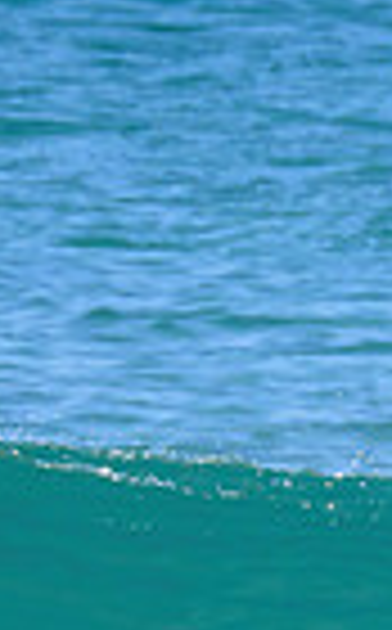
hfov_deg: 0.4
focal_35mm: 3563
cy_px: 610
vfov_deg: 0.6
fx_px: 61155
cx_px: 943
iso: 800
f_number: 11
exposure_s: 1/1250
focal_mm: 620
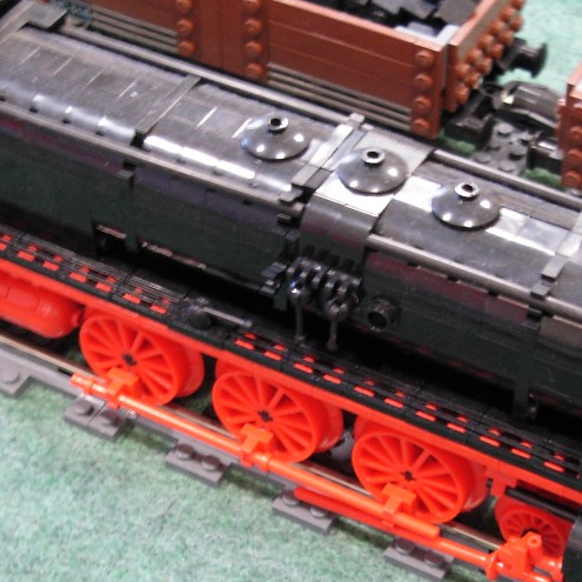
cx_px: 312
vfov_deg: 18.3
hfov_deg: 18.3
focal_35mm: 95
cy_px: 325
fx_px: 1807
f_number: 3.2
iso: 200
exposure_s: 1/2.3
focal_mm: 8.5
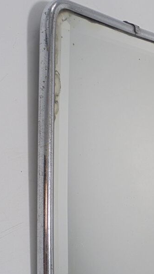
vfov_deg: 29.6
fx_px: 516
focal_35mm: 71
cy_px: 179
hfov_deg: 16.9
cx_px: 116
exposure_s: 1/40
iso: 100
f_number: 4.5
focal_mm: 7.8
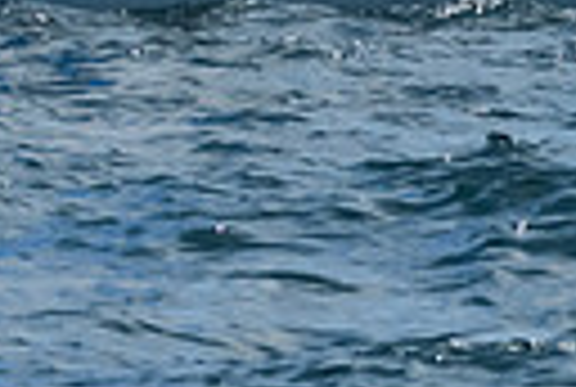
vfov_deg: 1.1
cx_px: -745
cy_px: -321
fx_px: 19485
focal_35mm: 1215
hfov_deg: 1.7
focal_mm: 170
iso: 640
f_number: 14
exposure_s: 1/1000
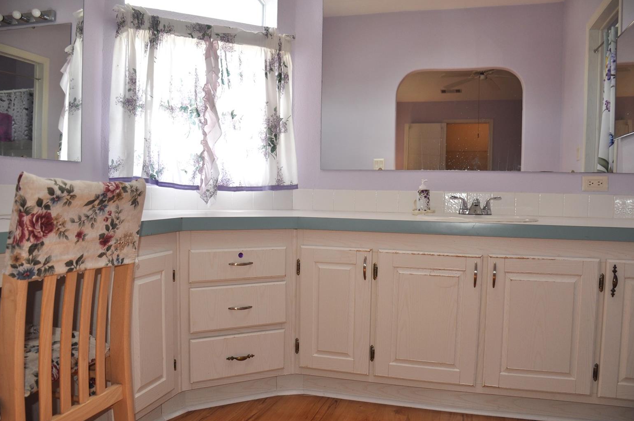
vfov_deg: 46.3
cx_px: 323
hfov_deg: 65.5
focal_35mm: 28
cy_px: 210
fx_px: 492
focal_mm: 18
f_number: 3.5
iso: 280
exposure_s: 1/200
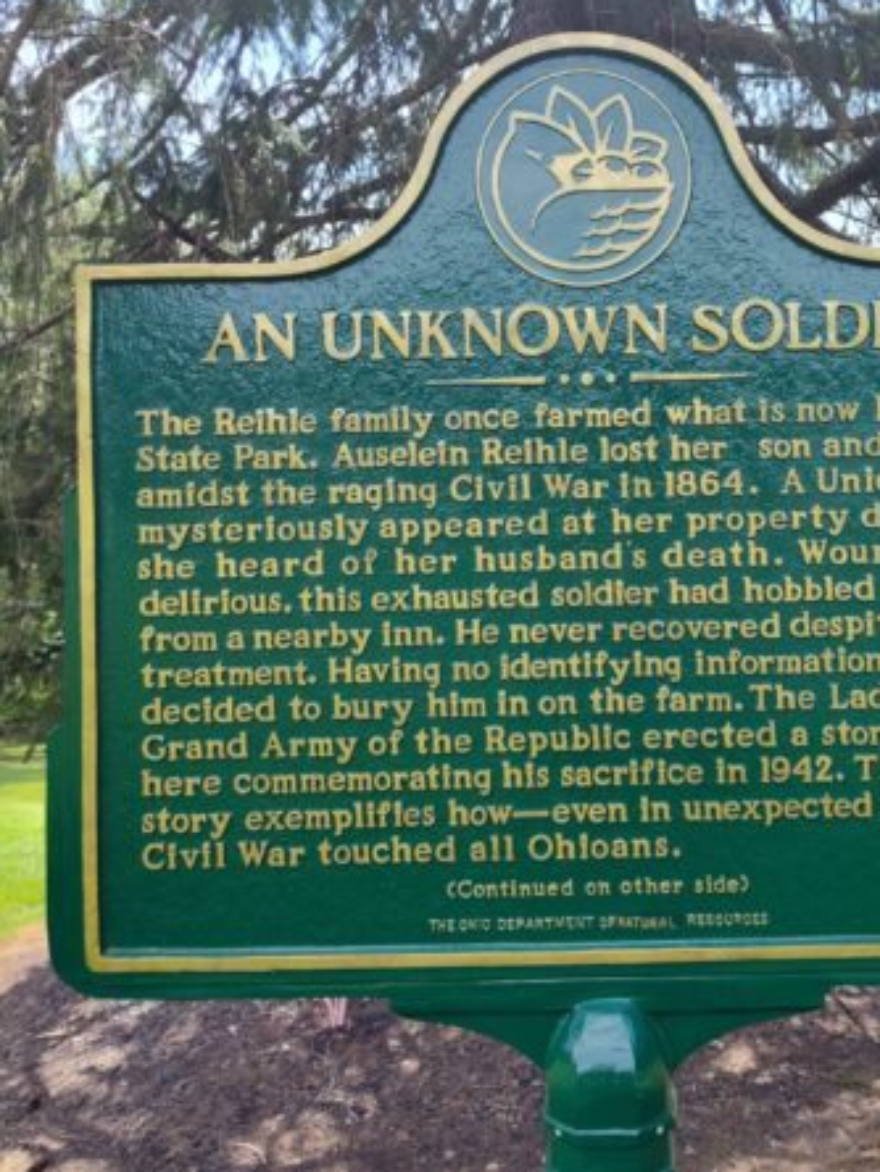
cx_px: 619
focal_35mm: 31
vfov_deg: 58.3
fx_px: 1050
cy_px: 582
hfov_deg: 44.5
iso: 100
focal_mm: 5.56
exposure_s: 1/594
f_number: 1.8
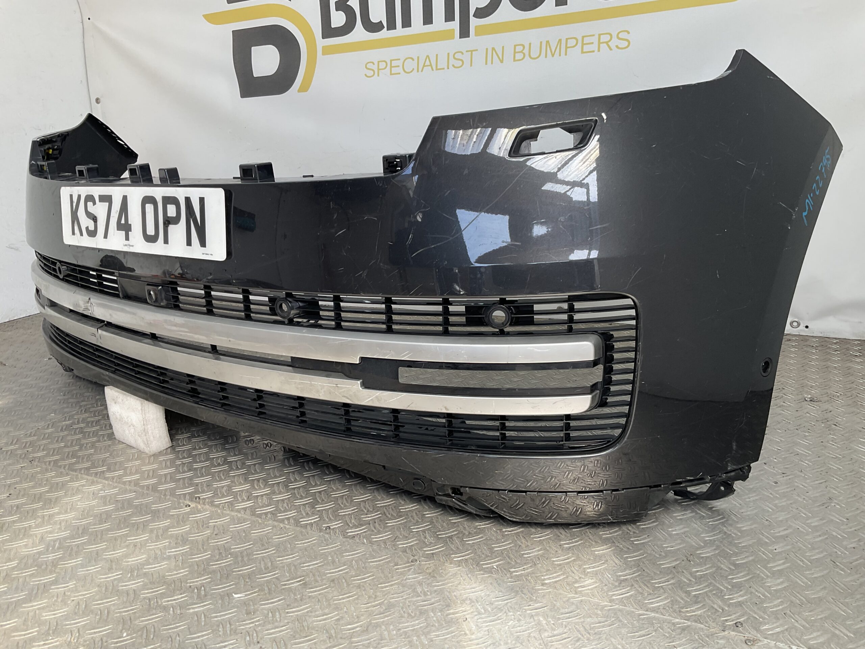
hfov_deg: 61.7
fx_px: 725
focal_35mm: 29
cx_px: 432
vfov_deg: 48.2
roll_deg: +2.6
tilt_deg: -17.0
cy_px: 324
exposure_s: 1/226
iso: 16
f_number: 1.8
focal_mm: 3
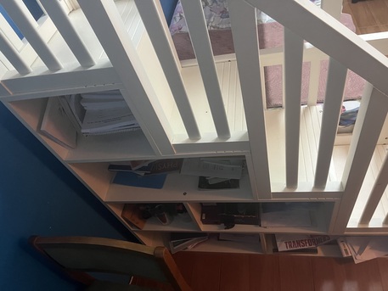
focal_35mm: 26
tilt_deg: -47.7
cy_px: 146
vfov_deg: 53.1
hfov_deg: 67.3
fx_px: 292
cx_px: 194
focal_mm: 5.1
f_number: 1.6
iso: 500
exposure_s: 1/40
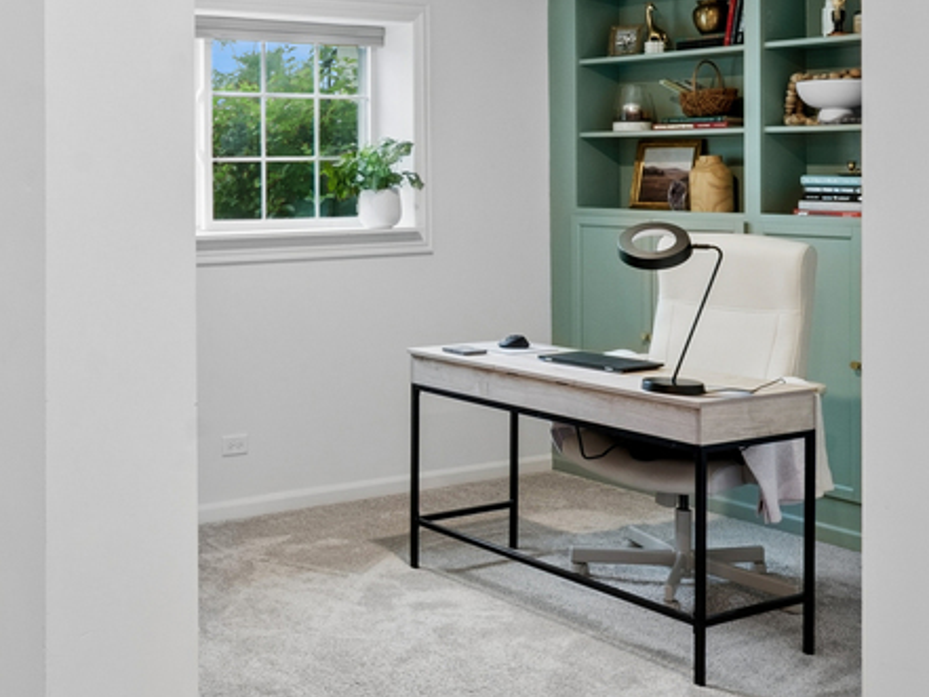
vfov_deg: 31.1
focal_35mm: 46
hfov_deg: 37.4
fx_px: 1235
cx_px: 26
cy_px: 194
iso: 400
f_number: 11
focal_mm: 13
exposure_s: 1/2.5
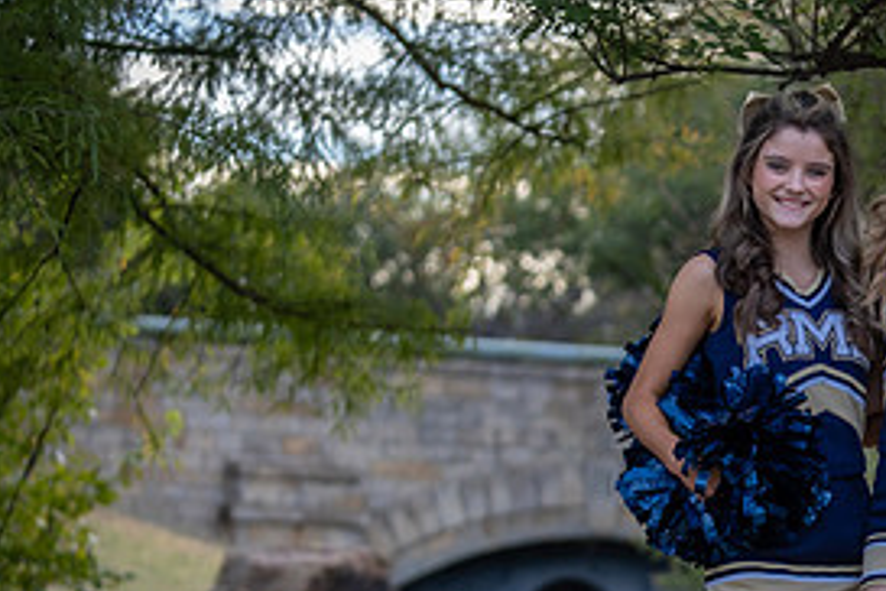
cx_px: 912
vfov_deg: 9.2
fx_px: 3667
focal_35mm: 149
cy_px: 485
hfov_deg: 13.6
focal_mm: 70
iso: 160
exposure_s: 1/400
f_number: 2.8
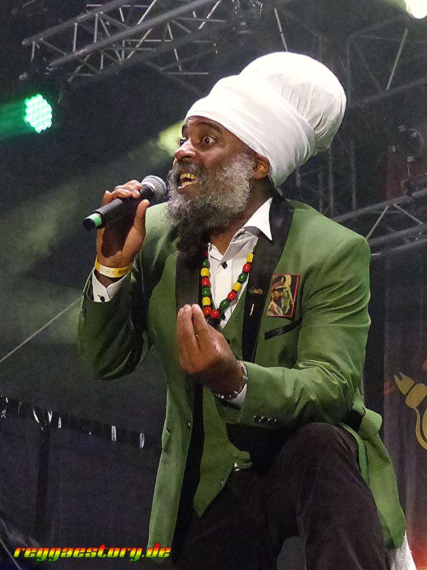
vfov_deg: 38.9
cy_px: 285
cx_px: 214
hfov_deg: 29.7
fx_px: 806
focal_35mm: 49
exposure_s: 1/160
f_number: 2.8
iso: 1600
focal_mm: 8.7
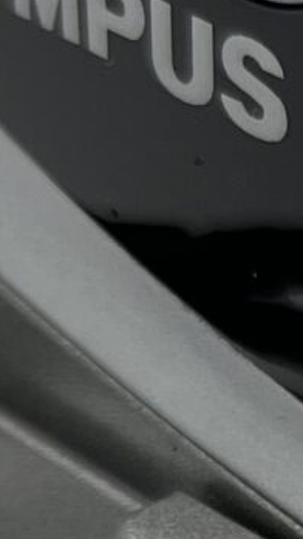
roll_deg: -0.8
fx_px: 2975
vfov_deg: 9.9
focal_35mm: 208
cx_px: 1011
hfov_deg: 5.4
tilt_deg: -35.5
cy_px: 917
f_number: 1.6
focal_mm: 5.1
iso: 50
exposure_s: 1/313
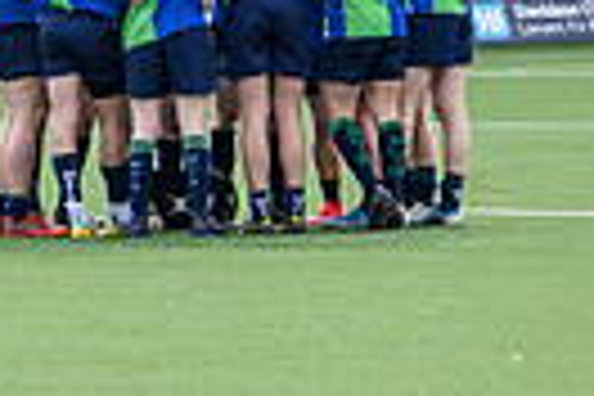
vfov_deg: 2.3
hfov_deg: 3.4
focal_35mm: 594
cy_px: -425
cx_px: -688
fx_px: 9800
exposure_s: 1/800
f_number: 5
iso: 400
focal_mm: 135
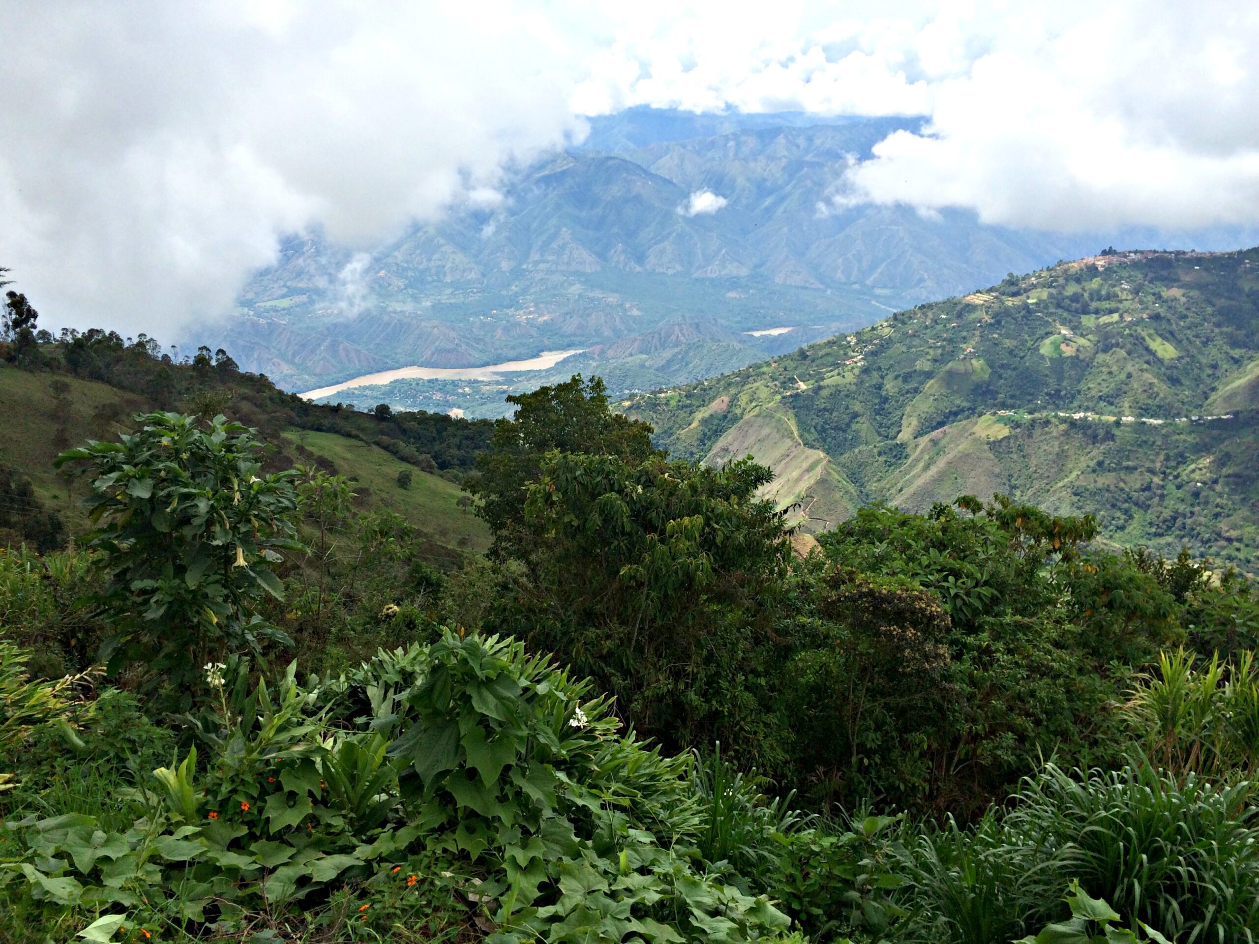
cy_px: 472
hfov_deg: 61.7
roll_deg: +0.7
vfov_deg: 48.2
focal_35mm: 29
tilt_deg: -19.7
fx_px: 1055
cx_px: 630
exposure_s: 1/2053
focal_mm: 4.15
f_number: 2.2
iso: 32
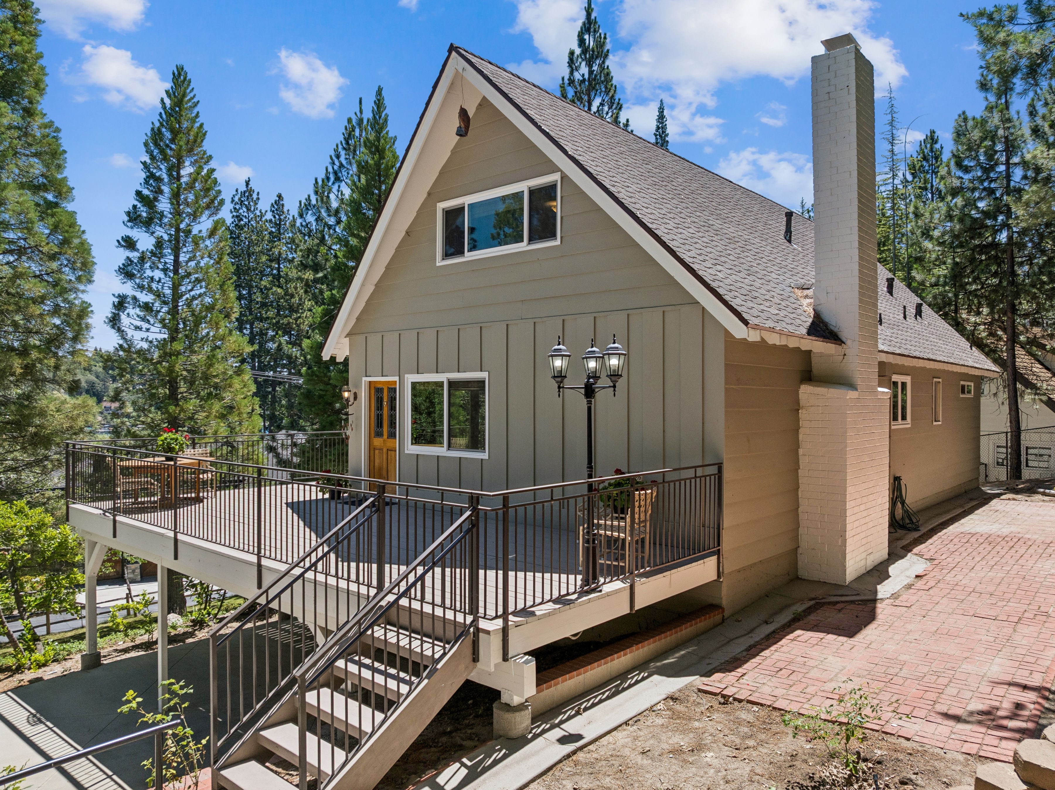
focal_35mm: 24
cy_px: 395
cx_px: 528
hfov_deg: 71.6
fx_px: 731
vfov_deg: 56.8
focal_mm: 12.3
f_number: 2.8
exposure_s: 1/60
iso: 100
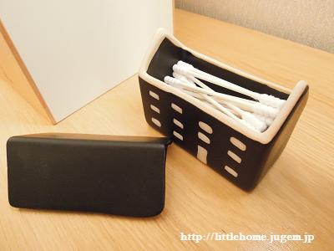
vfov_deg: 56.8
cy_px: 126
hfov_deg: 71.6
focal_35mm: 24
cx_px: 167
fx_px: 232
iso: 1600
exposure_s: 1/50
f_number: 3.2
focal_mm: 4.3
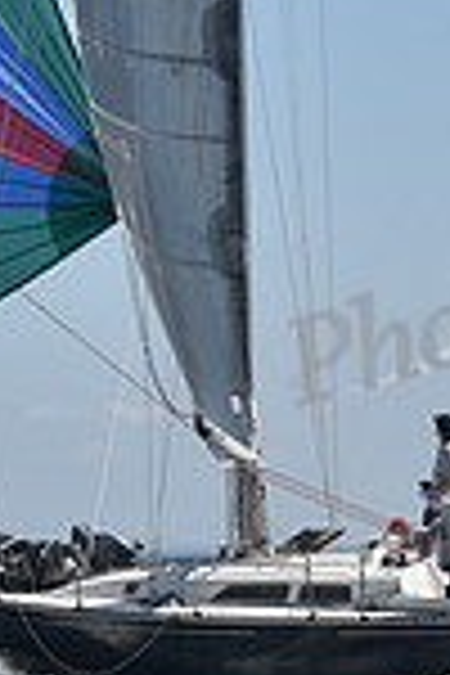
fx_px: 5062
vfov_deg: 7.5
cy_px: -338
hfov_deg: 5.1
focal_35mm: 270
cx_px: 56
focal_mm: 70
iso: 320
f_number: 10
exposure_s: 1/1250
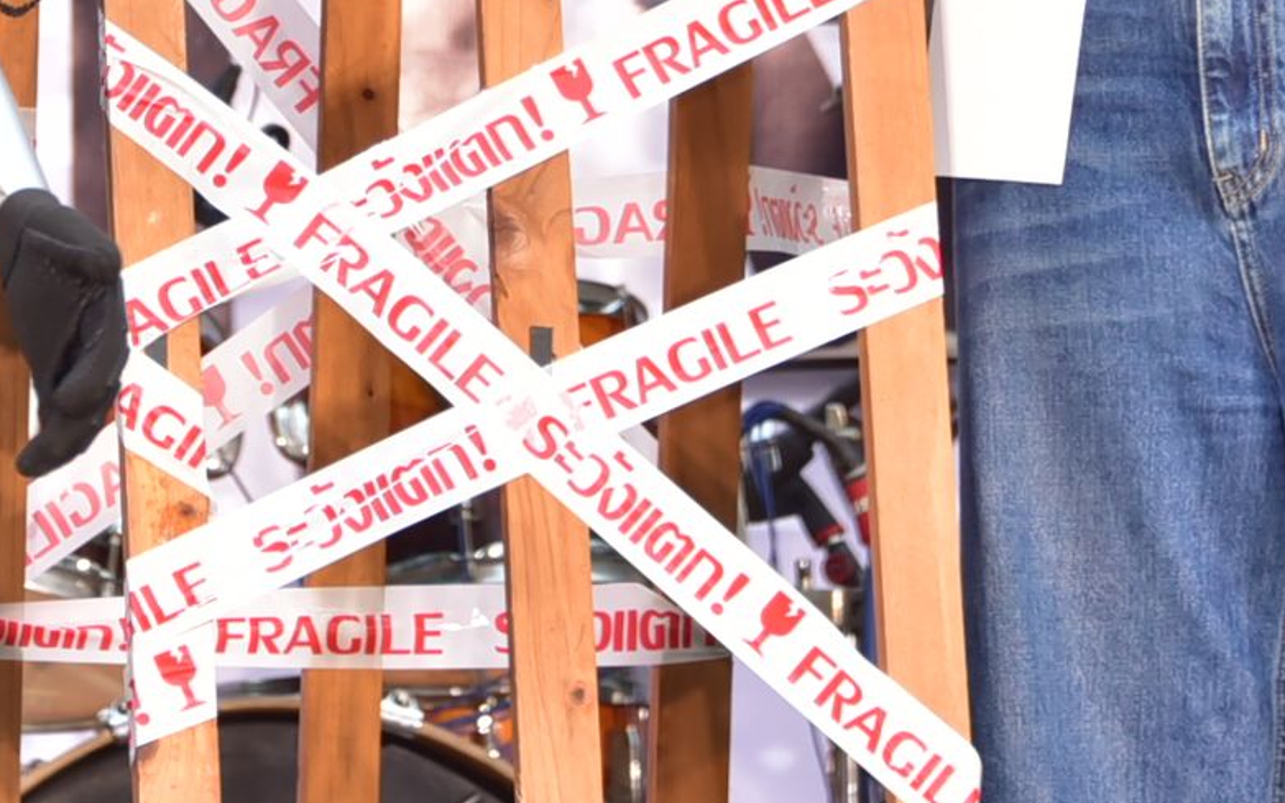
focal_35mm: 440
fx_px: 15411
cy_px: -561
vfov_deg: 3.0
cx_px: 253
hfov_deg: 4.8
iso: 1000
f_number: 5.6
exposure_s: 1/200
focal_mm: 135
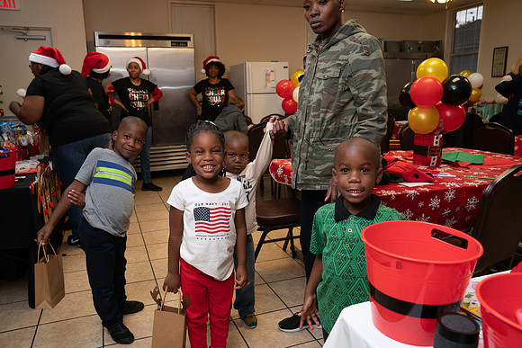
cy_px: 174
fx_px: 406
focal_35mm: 28
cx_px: 261
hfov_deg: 65.5
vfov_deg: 46.4
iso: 640
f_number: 5
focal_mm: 28
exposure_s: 1/80
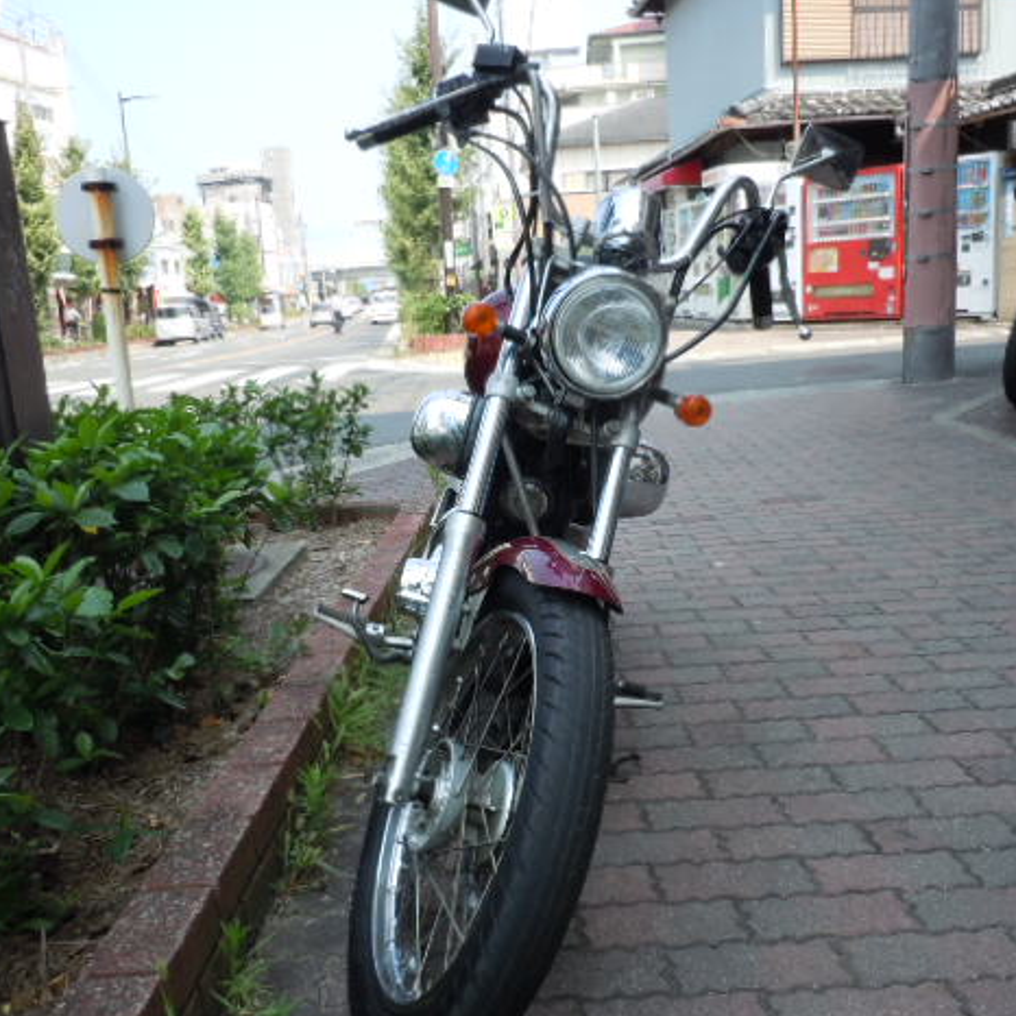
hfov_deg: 48.4
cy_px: 517
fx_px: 1129
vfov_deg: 48.4
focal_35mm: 34
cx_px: 499
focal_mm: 5
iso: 100
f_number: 3.7
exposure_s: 1/250
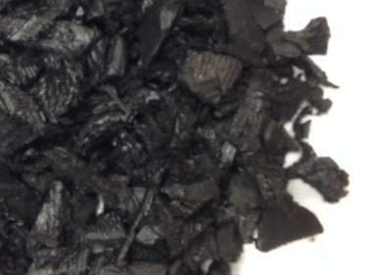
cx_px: 94
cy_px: 117
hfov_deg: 31.6
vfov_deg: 24.4
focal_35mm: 60
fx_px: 635
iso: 125
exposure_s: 1/20
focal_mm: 4.28
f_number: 2.4
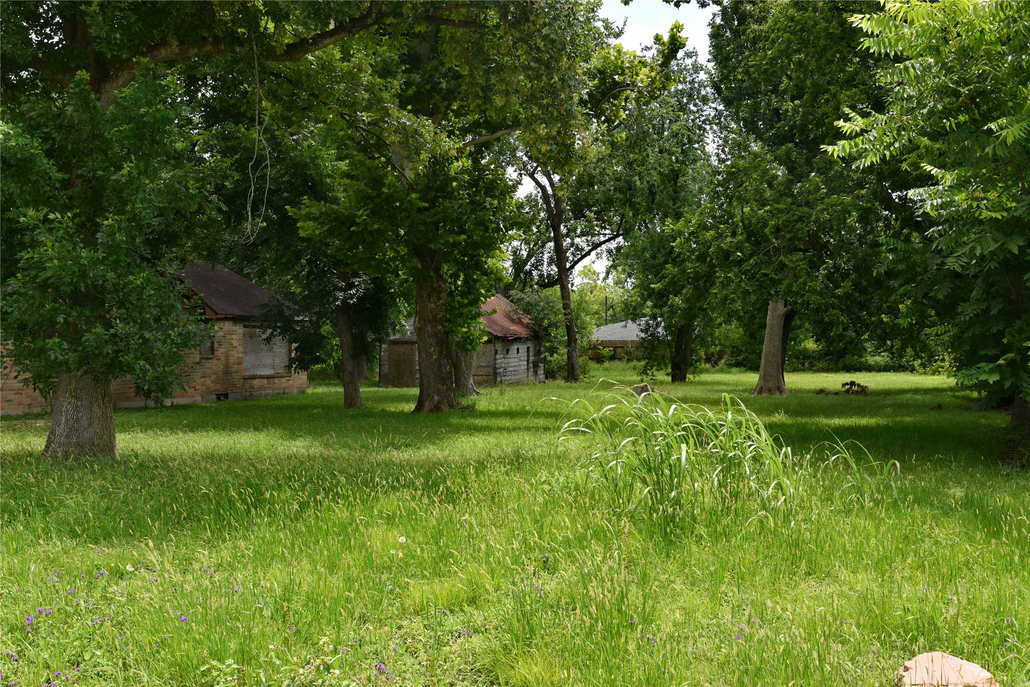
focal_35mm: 35
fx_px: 1002
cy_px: 344
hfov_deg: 54.4
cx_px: 515
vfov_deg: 37.9
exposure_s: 1/250
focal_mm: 35
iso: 320
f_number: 8
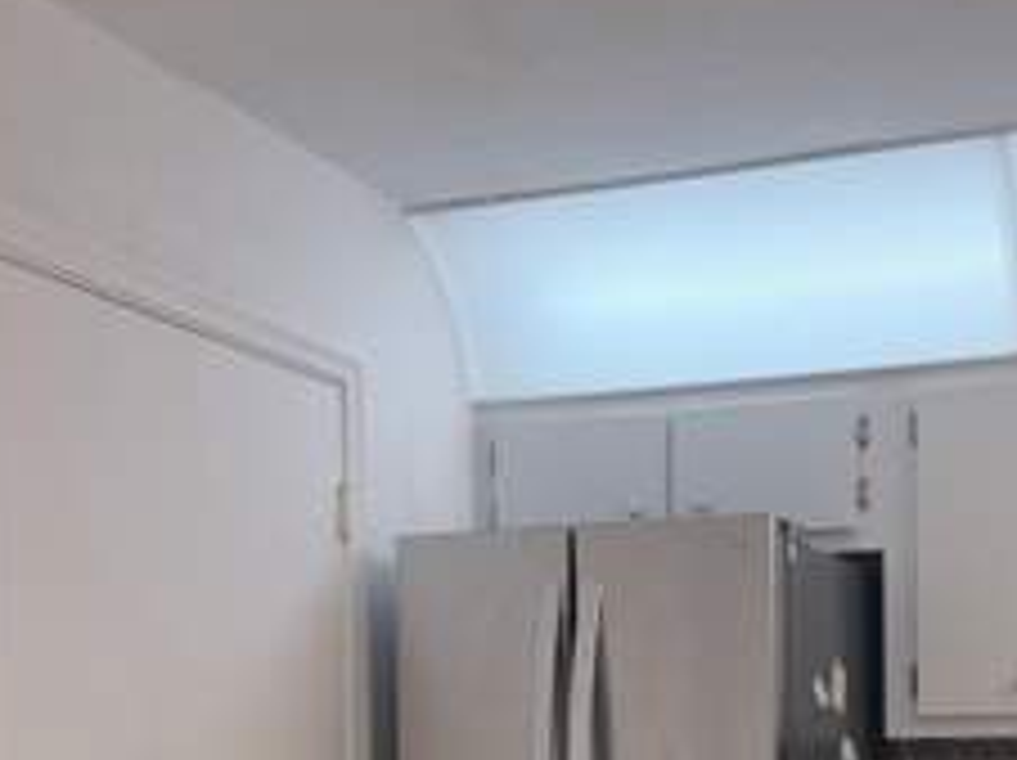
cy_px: 747
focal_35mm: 51
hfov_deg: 36.8
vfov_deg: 27.0
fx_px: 1497
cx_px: 738
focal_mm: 6.76
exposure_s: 1/120
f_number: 1.78
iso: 100
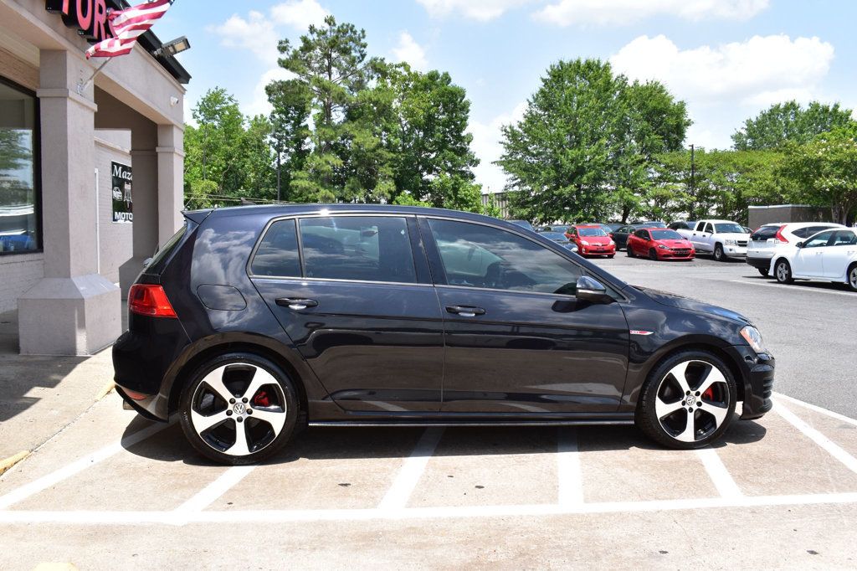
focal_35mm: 30
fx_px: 714
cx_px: 428
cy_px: 286
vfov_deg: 43.6
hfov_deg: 61.9
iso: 400
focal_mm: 20
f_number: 11
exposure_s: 1/400
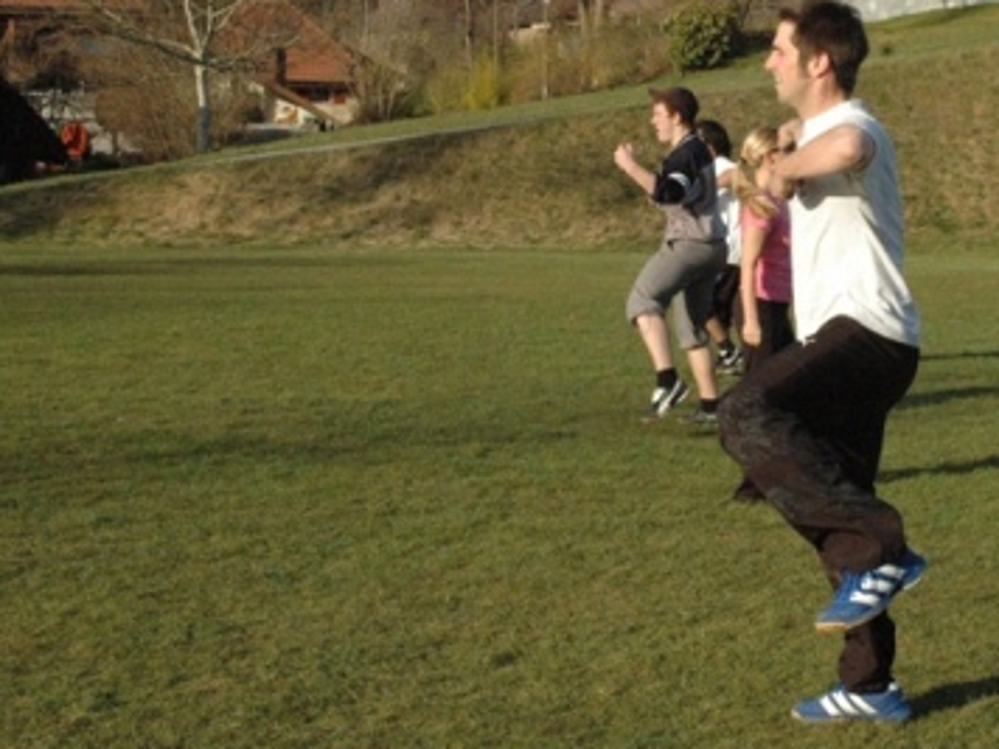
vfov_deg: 16.7
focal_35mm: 88
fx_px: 2540
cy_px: 196
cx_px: 850
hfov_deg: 21.9
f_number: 14
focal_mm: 34
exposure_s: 1/800
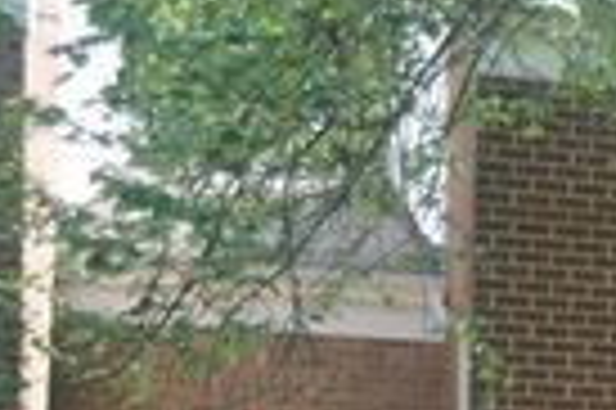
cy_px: 660
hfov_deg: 13.2
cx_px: 958
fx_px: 2495
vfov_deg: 9.1
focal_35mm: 146
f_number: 5
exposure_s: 1/200
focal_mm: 40
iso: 200
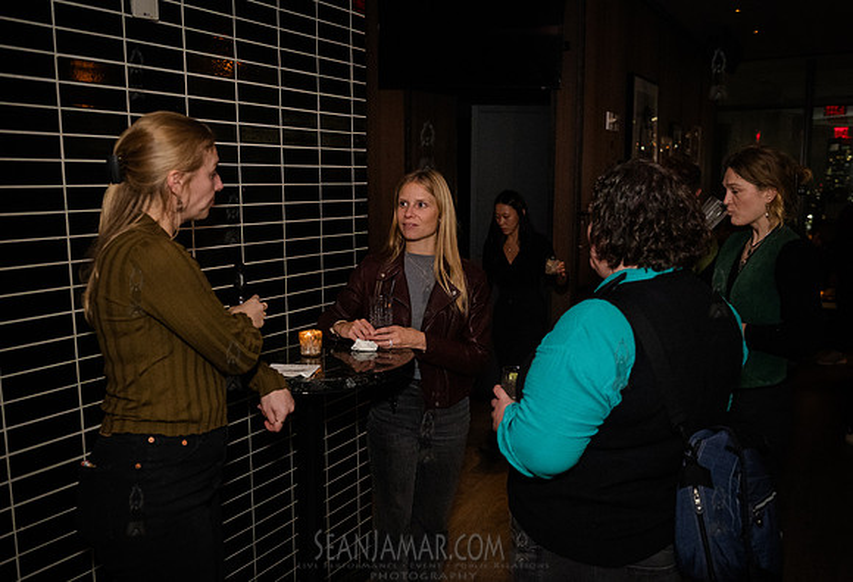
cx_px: 401
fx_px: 750
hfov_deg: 59.2
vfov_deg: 42.4
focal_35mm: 31
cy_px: 292
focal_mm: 29
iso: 12800
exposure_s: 1/320
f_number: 3.5
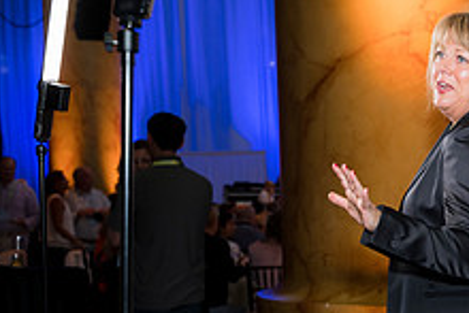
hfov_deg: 18.0
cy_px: 286
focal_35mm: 107
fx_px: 1395
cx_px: 584
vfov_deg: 12.7
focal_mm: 40
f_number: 4
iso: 800
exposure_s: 1/100
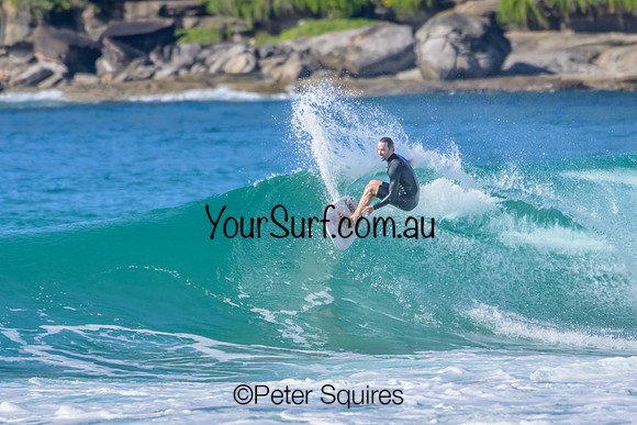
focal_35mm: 1000
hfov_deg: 2.1
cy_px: 212
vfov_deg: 1.4
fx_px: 17698
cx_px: 318
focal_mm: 1000
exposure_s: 1/2000
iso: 1400
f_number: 11
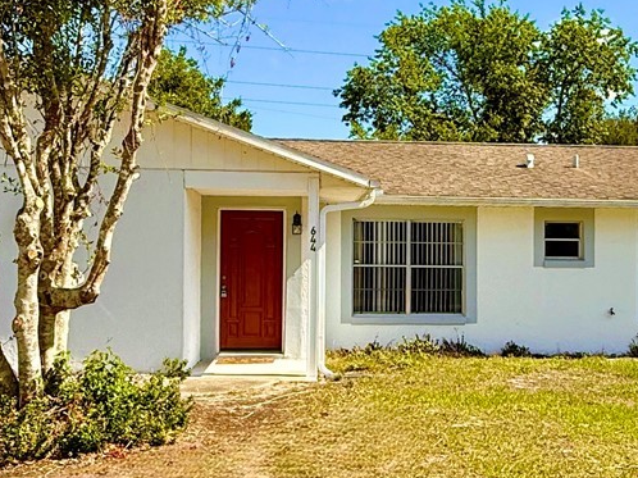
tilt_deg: +0.8
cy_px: 245
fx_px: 829
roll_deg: -0.9
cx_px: 395
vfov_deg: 32.2
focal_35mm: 45
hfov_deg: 41.8
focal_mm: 2.22
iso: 50
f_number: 2.2
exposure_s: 1/1901
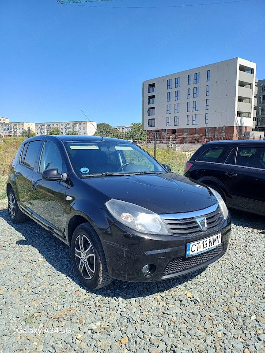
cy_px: 176
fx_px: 255
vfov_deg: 69.4
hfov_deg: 54.9
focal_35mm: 25
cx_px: 132
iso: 50
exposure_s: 1/1000
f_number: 1.8
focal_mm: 4.65
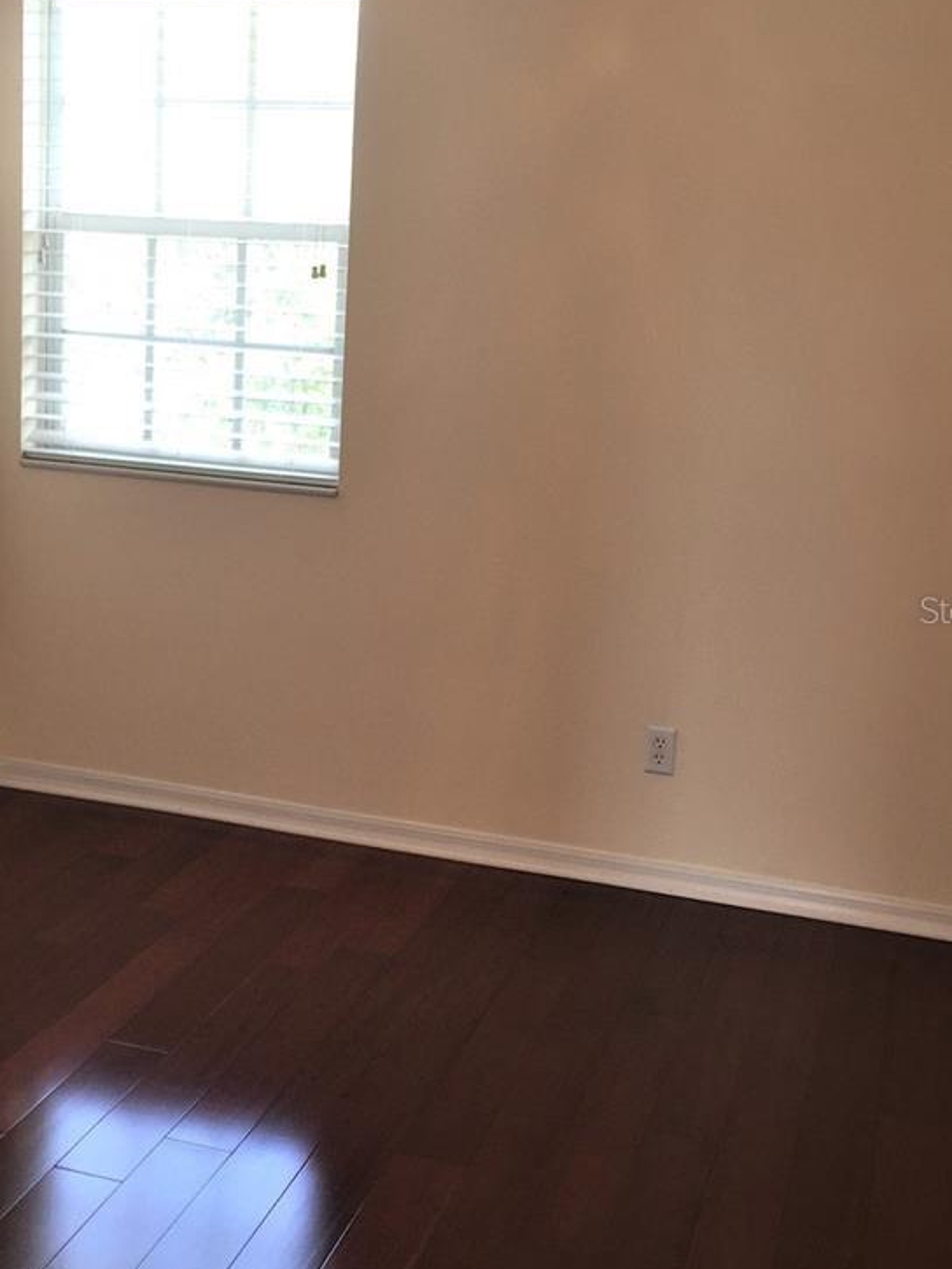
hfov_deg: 30.0
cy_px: 609
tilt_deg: -9.7
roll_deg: -2.0
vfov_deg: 39.6
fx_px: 1760
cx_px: 298
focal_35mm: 48
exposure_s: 1/50
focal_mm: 4.15
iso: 32
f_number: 2.2
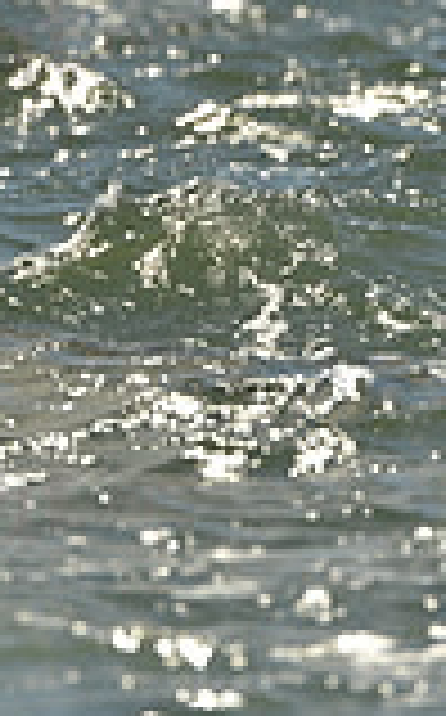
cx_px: -662
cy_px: -83
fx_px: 29017
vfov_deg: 1.4
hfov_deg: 0.9
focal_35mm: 1488
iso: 280
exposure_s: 1/1600
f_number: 8
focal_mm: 400
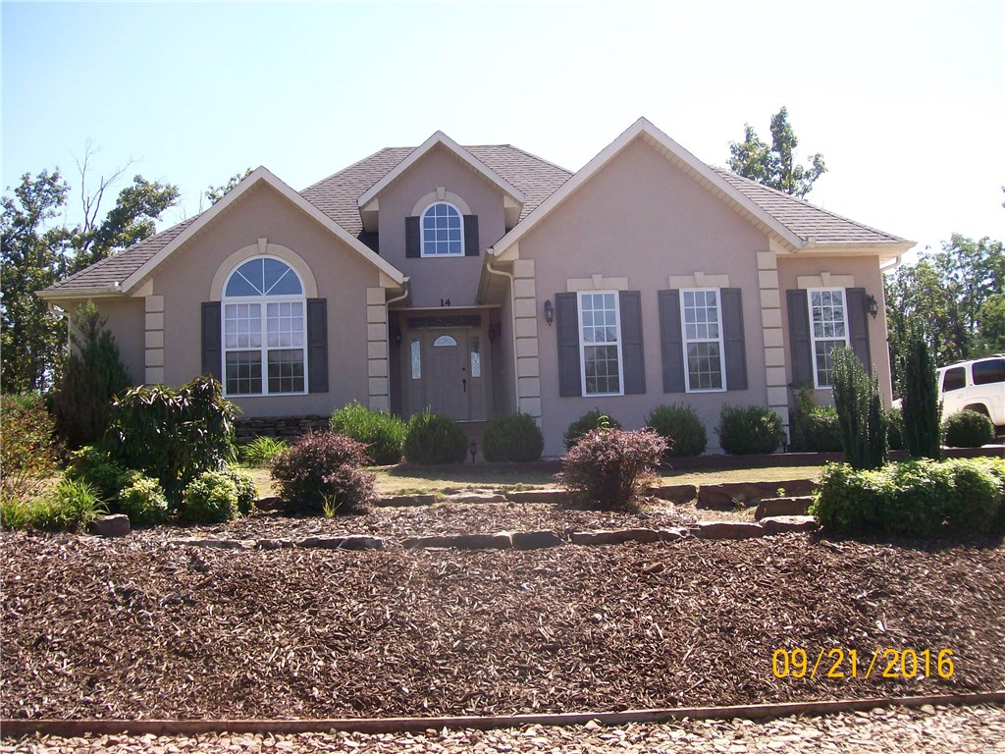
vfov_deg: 39.7
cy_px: 377
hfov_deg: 51.4
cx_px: 502
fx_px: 1045
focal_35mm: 36
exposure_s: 1/717
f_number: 2.7
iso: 80
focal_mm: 6
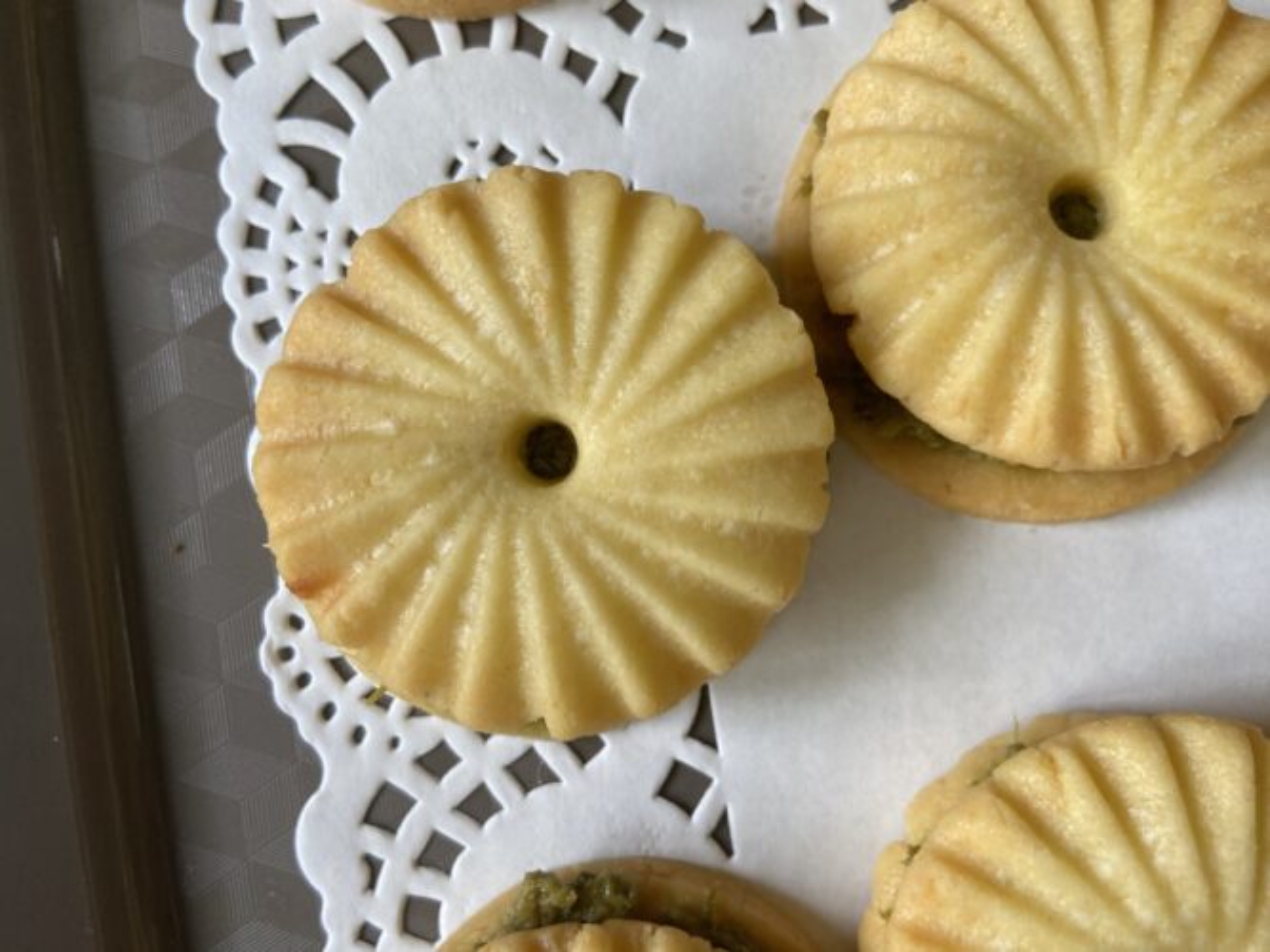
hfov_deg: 69.4
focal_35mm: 25
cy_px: 476
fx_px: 917
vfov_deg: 54.9
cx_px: 635
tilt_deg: -88.1
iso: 125
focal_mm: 4.25
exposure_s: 1/121
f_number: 1.8
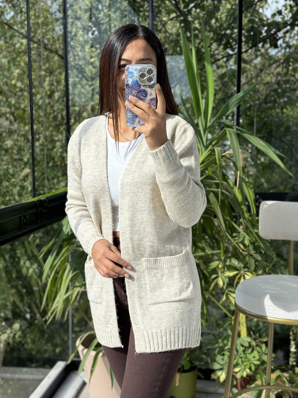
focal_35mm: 48
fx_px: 551
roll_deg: +0.0
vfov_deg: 39.7
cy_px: 199
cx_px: 149
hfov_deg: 30.3
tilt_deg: -18.1
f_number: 1.78
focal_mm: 6.76
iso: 64
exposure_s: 1/658
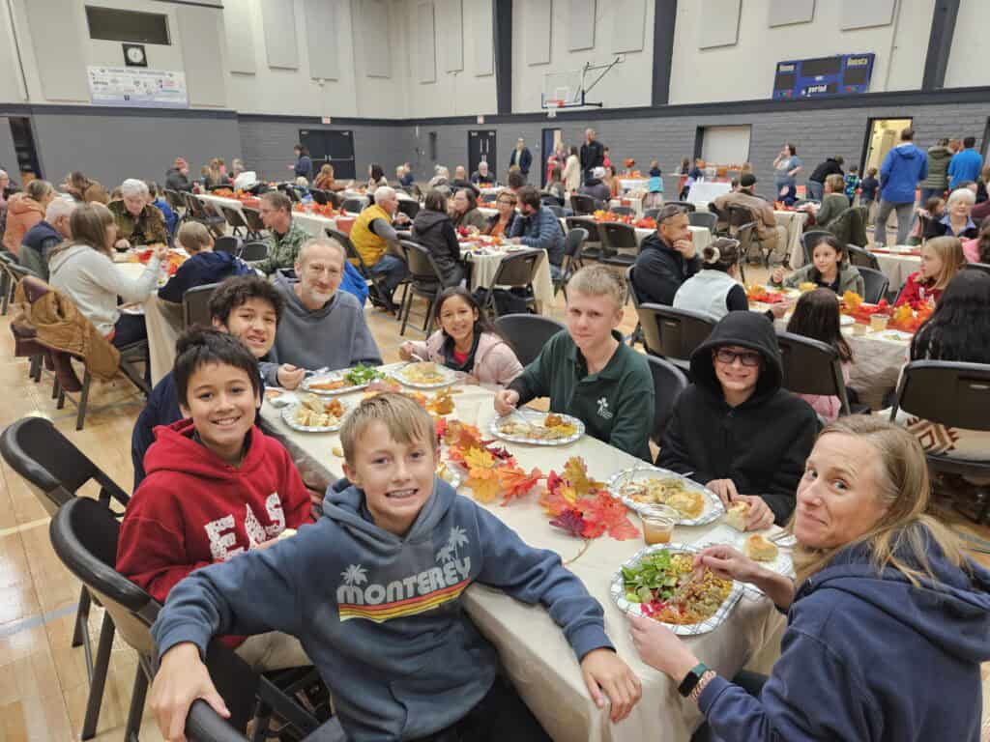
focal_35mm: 23
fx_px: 658
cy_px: 371
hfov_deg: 73.9
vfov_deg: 58.9
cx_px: 495
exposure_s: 1/120
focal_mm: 5.4
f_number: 1.8
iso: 640
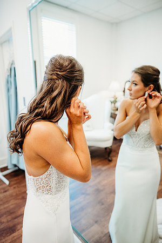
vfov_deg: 73.7
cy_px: 122
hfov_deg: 53.1
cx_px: 81
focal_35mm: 24
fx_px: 162
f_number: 2.5
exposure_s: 1/160
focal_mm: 24
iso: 320
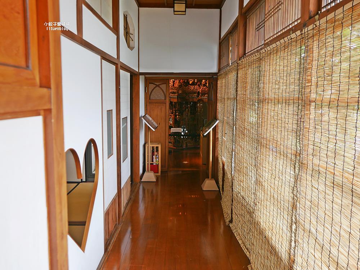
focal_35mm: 32
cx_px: 180
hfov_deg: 56.8
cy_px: 135
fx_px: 333
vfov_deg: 44.2
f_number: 4
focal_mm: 16
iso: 320
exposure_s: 1/60
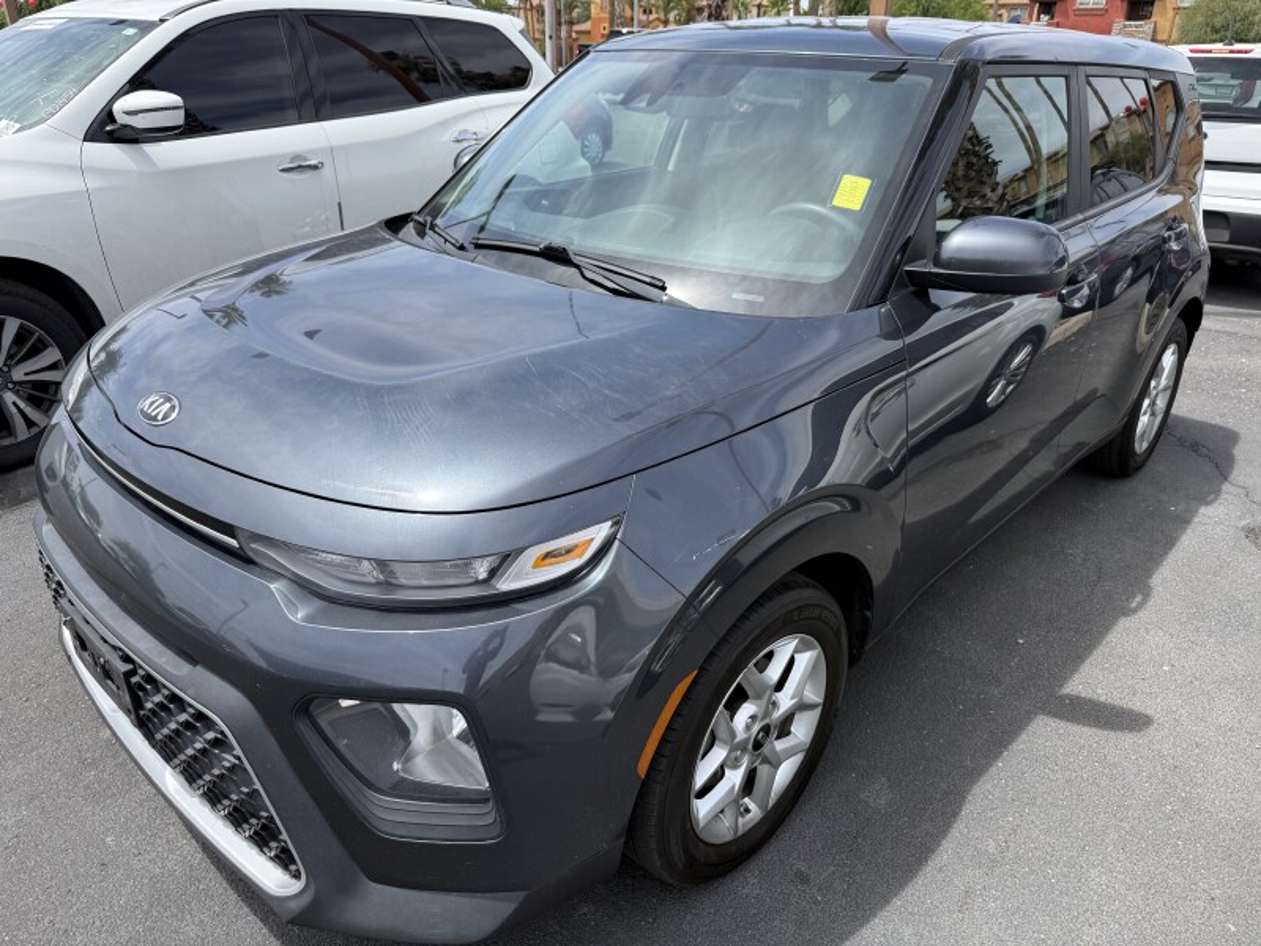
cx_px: 630
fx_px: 874
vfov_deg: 56.8
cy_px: 473
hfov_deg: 71.6
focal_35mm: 24
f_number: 1.78
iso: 80
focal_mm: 6.76
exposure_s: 1/2169
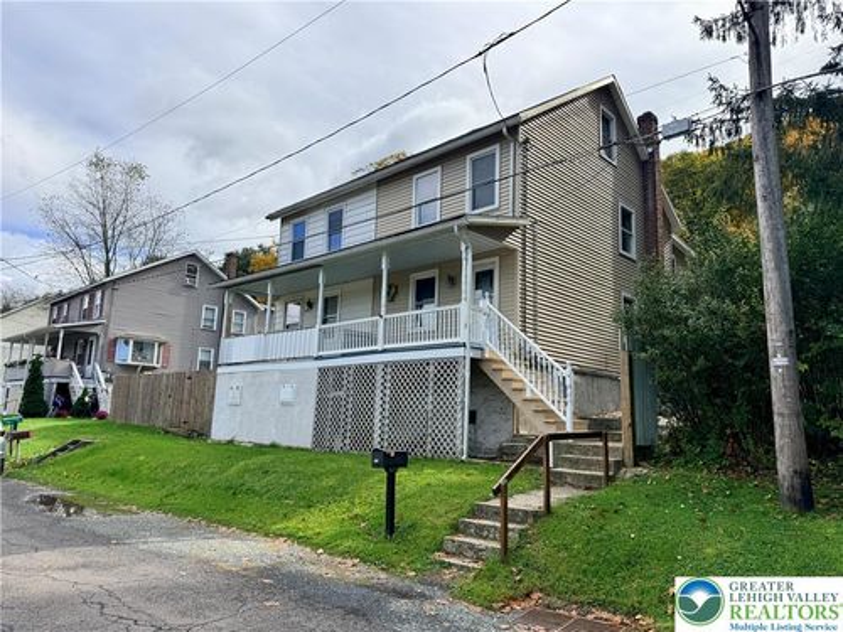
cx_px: 422
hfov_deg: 71.6
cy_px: 316
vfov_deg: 56.8
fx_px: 584
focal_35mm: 24
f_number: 1.78
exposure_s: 1/3759
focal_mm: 6.76
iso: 80
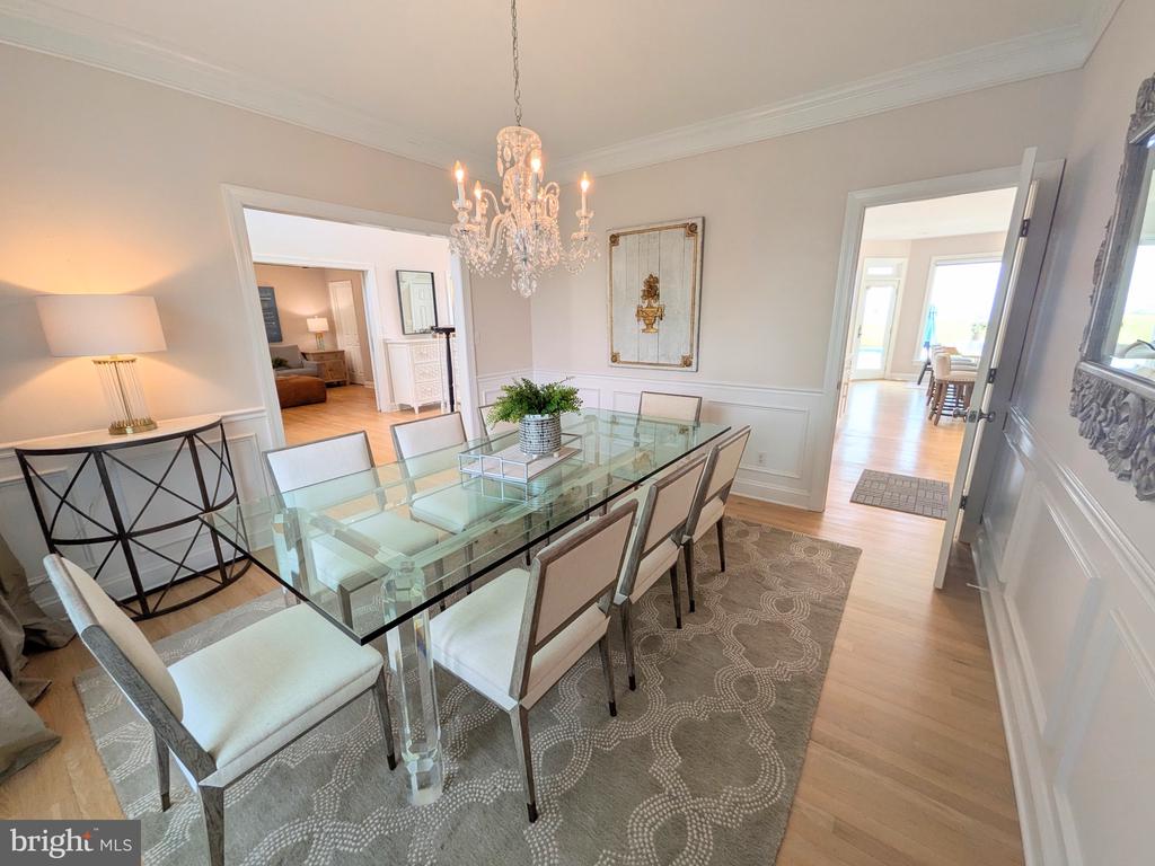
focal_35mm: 14
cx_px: 578
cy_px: 433
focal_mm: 1.85
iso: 68
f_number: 2.2
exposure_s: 1/120
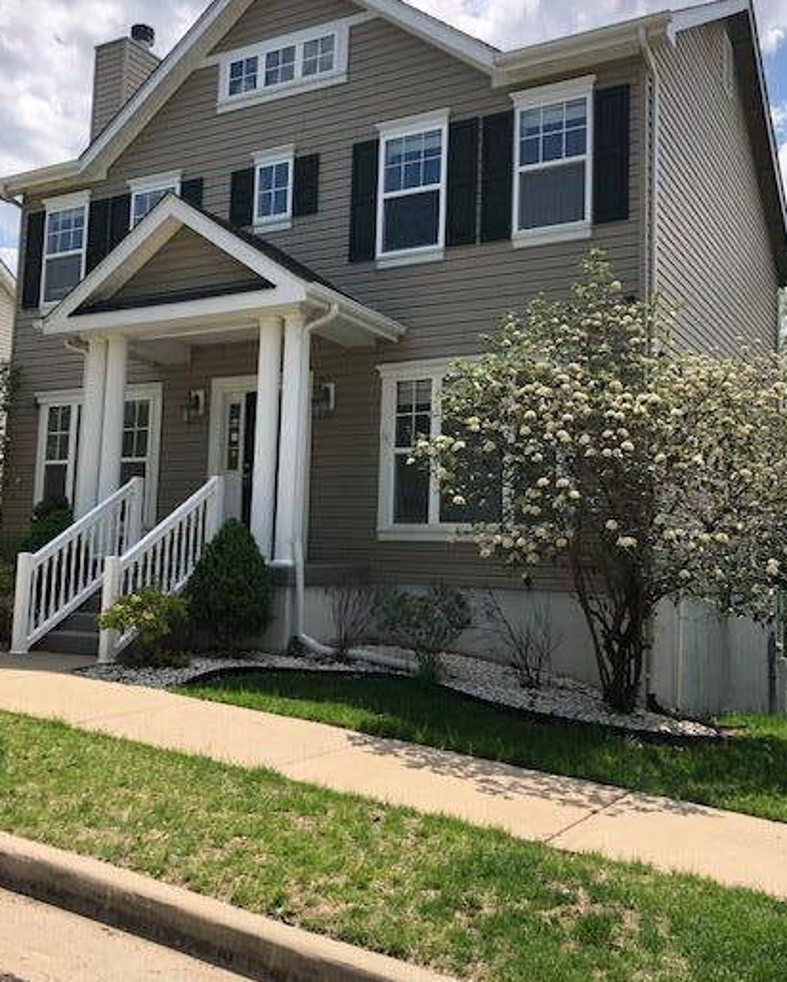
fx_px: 989
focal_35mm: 34
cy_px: 466
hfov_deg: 43.4
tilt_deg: +6.2
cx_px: 369
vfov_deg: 52.8
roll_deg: -2.1
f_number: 1.8
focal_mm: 4
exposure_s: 1/1656
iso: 20
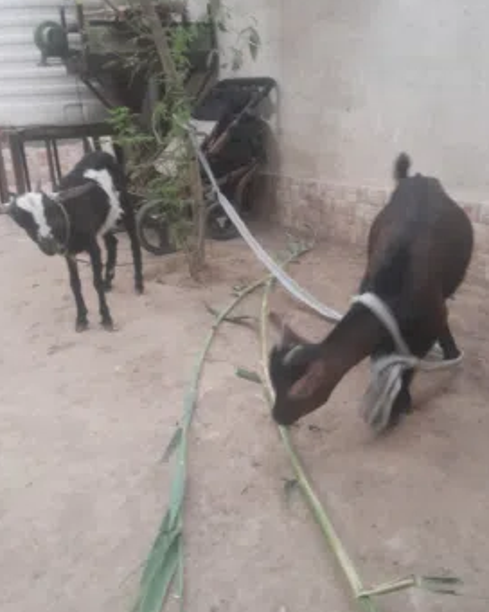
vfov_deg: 57.1
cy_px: 279
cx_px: 259
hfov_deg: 47.1
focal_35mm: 31
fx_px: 561
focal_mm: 4
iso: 800
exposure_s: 1/25
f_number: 1.8
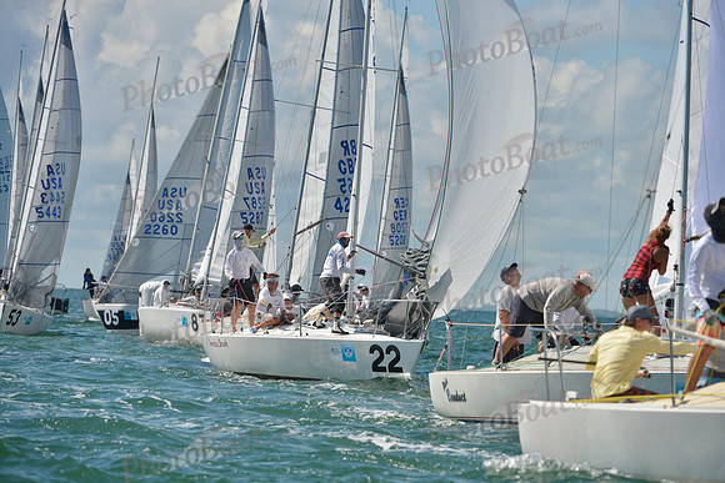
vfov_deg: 5.5
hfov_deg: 8.2
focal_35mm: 250
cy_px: 242
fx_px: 5036
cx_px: 362
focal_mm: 250
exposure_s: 1/1250
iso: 200
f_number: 6.3
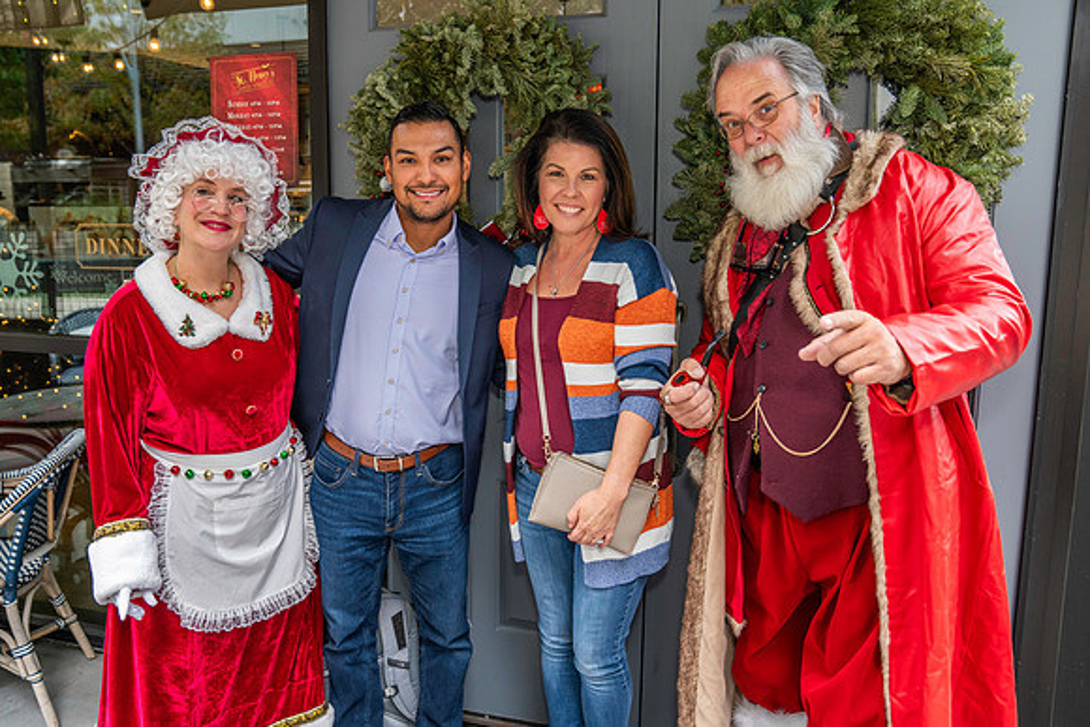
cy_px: 353
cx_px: 511
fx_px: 929
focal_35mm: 31
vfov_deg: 42.7
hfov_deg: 60.7
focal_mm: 28
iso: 1250
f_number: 4
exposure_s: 1/160
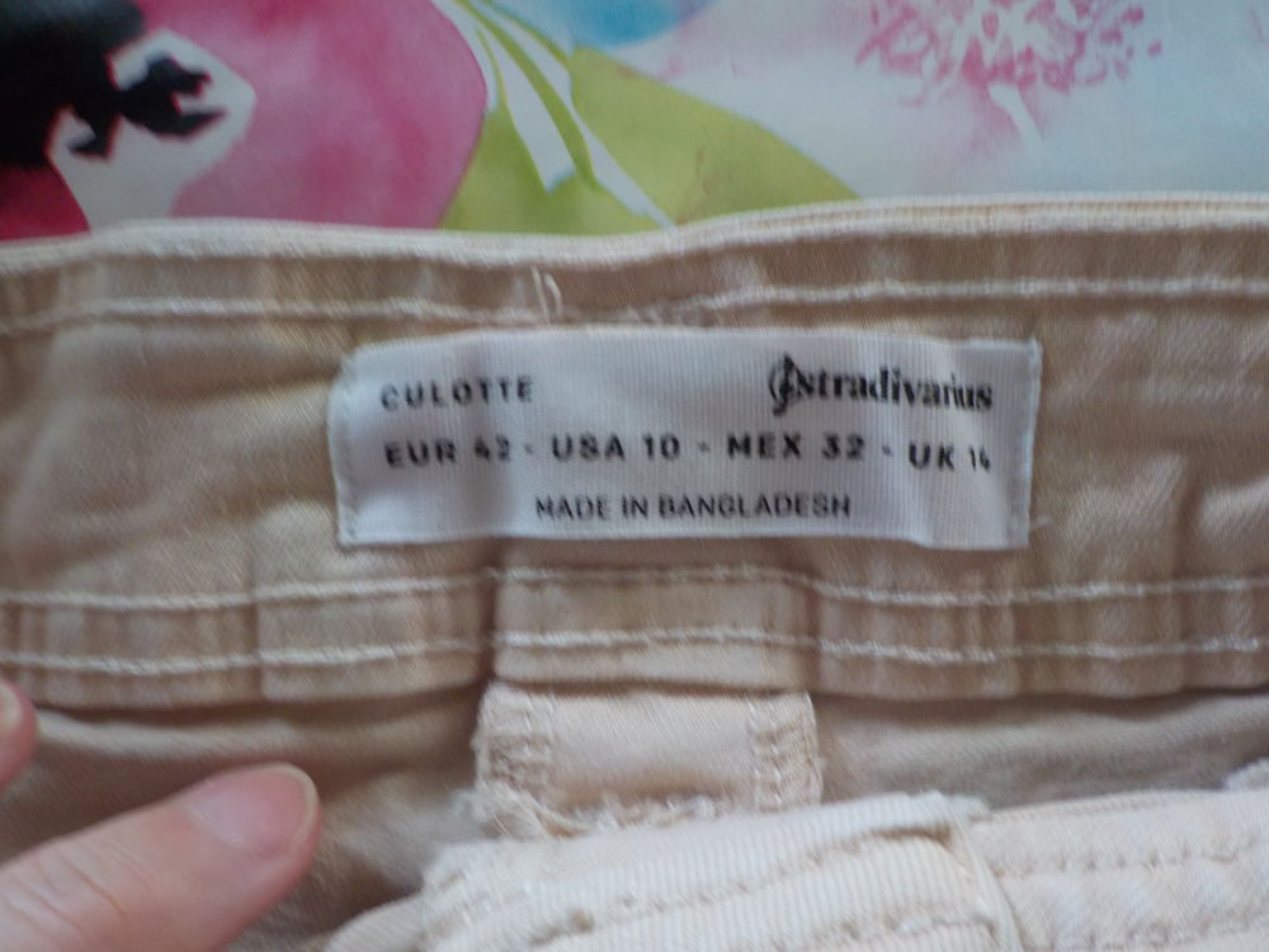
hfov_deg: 60.0
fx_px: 1100
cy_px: 476
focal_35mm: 30
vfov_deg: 46.8
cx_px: 634
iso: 220
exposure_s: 1/30
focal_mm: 4.1
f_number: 3.3
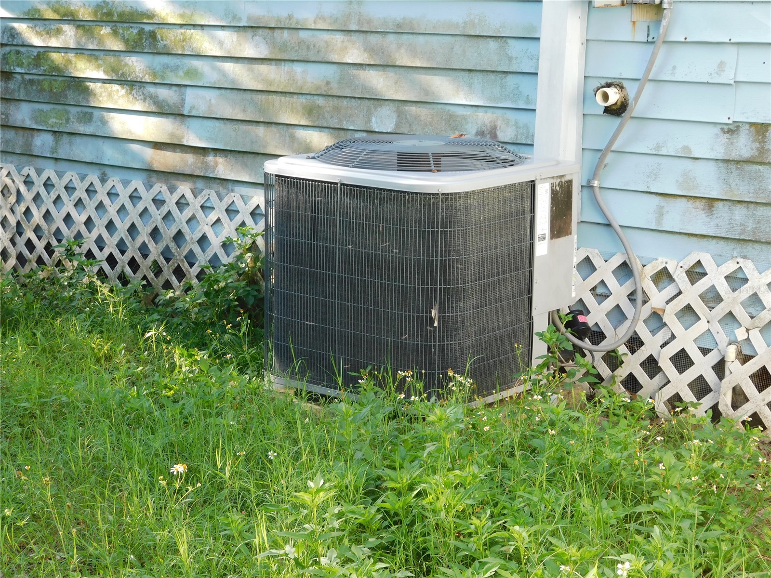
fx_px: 1581
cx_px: 386
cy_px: 289
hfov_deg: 27.4
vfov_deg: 20.7
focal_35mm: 71
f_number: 4.3
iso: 125
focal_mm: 12.6
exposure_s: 1/80
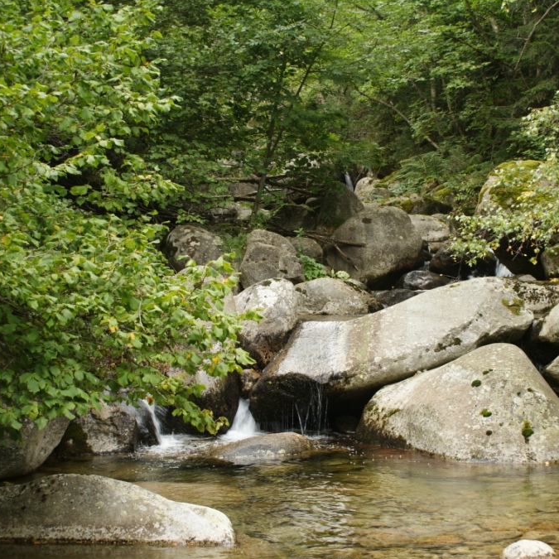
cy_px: 280
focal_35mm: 68
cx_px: 347
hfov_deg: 25.4
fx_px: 1236
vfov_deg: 25.5
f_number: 5.6
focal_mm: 35
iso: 100
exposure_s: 1/30
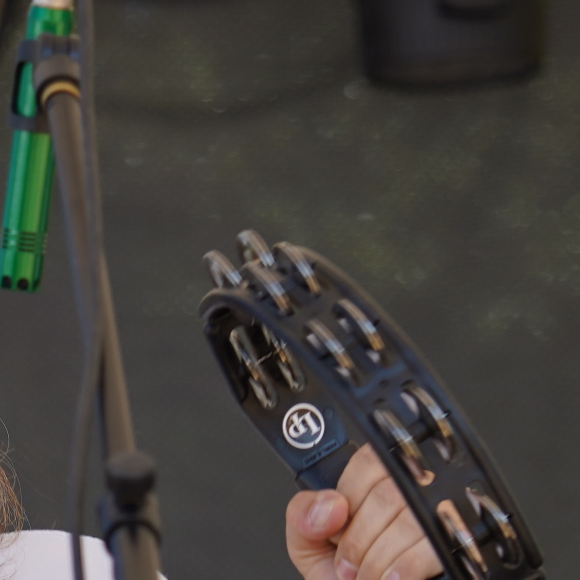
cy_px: 305
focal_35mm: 449
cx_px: -300
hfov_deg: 3.9
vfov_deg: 3.9
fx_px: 8511
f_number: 4.5
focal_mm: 105
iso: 100
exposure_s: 1/200
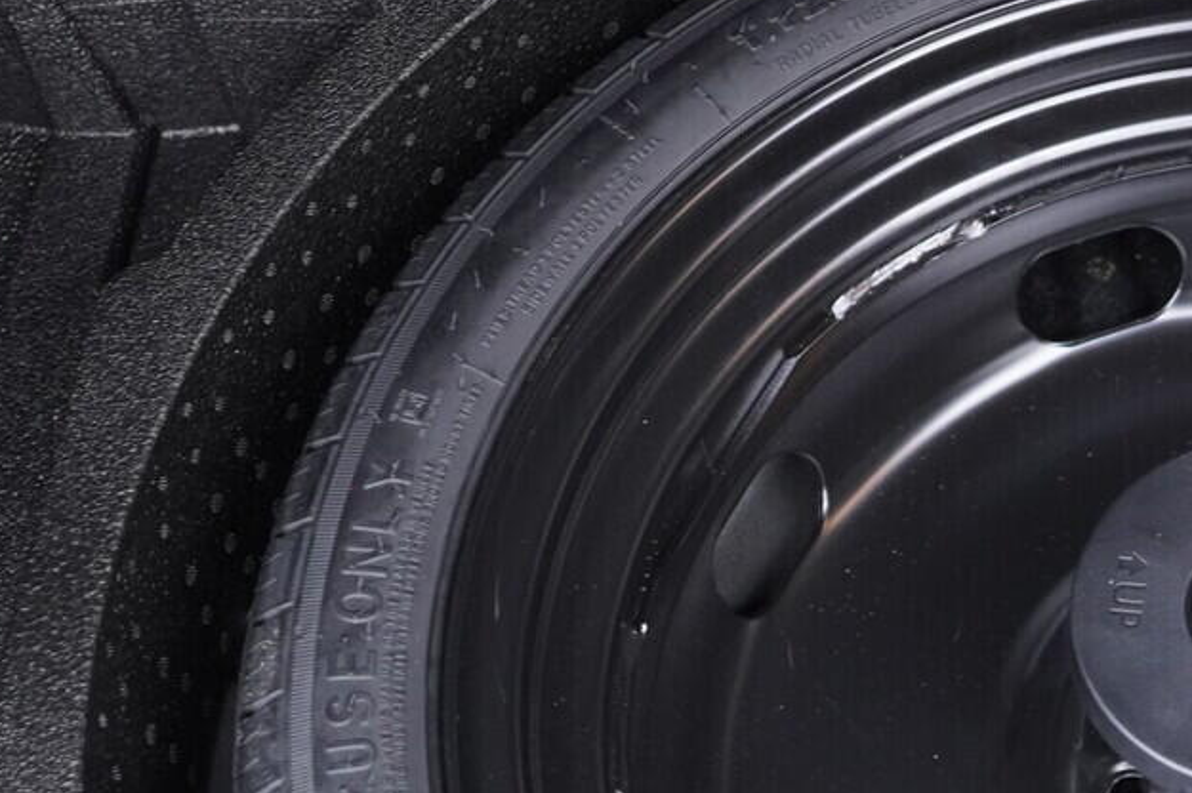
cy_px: 734
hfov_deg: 23.4
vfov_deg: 16.2
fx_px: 2747
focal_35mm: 83
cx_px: 1223
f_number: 2.8
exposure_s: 1/40
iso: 1250
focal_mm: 24
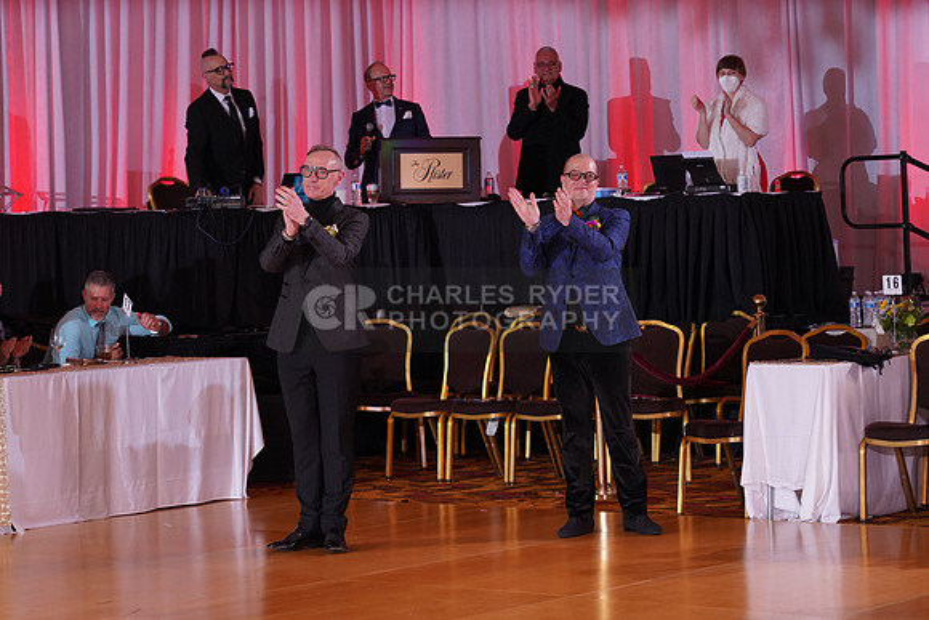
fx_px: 2710
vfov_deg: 13.0
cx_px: 464
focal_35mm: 105
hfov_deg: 19.5
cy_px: 310
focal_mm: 105
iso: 1600
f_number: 5.6
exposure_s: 1/200
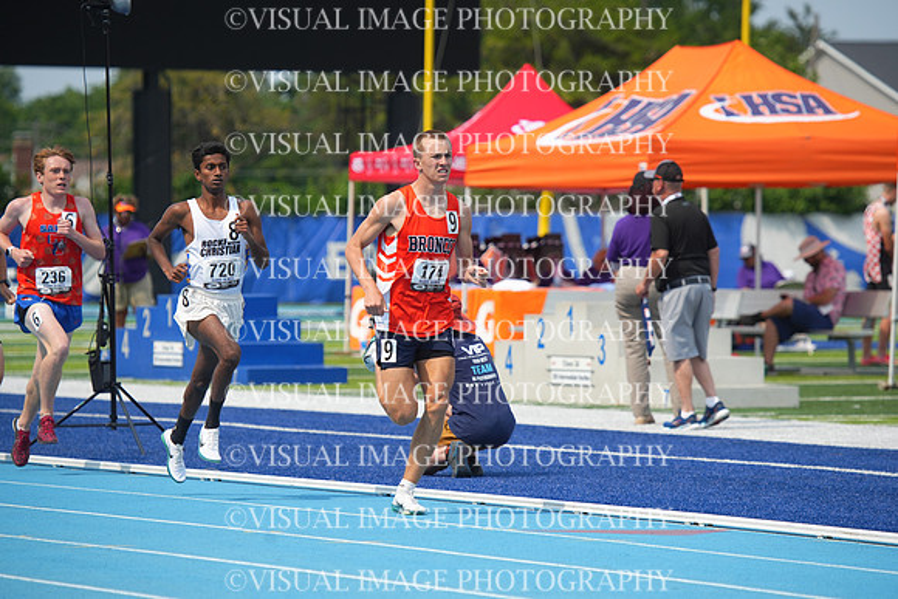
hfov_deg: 7.9
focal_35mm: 260
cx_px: 449
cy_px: 300
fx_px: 6487
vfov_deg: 5.3
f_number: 5.6
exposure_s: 1/2000
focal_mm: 260
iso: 400
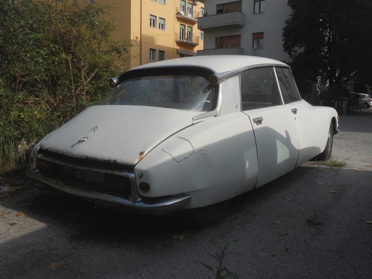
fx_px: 344
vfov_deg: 44.2
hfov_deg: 56.8
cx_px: 186
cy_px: 140
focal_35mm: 32
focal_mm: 5.8
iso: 80
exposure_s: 1/1000
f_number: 3.5
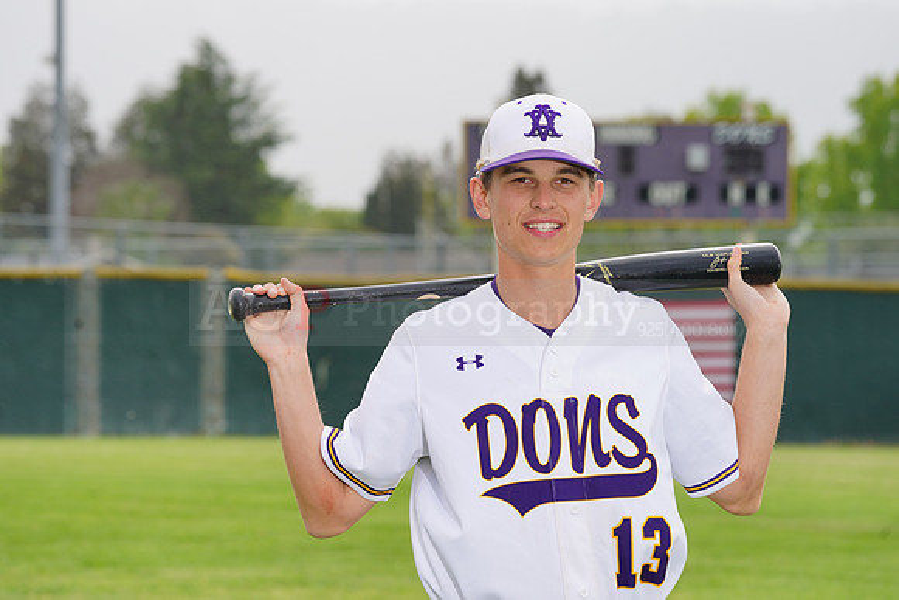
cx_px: 450
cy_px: 300
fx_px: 4621
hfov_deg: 11.1
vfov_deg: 7.4
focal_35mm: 185
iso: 160
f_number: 9
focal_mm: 185
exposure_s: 1/250
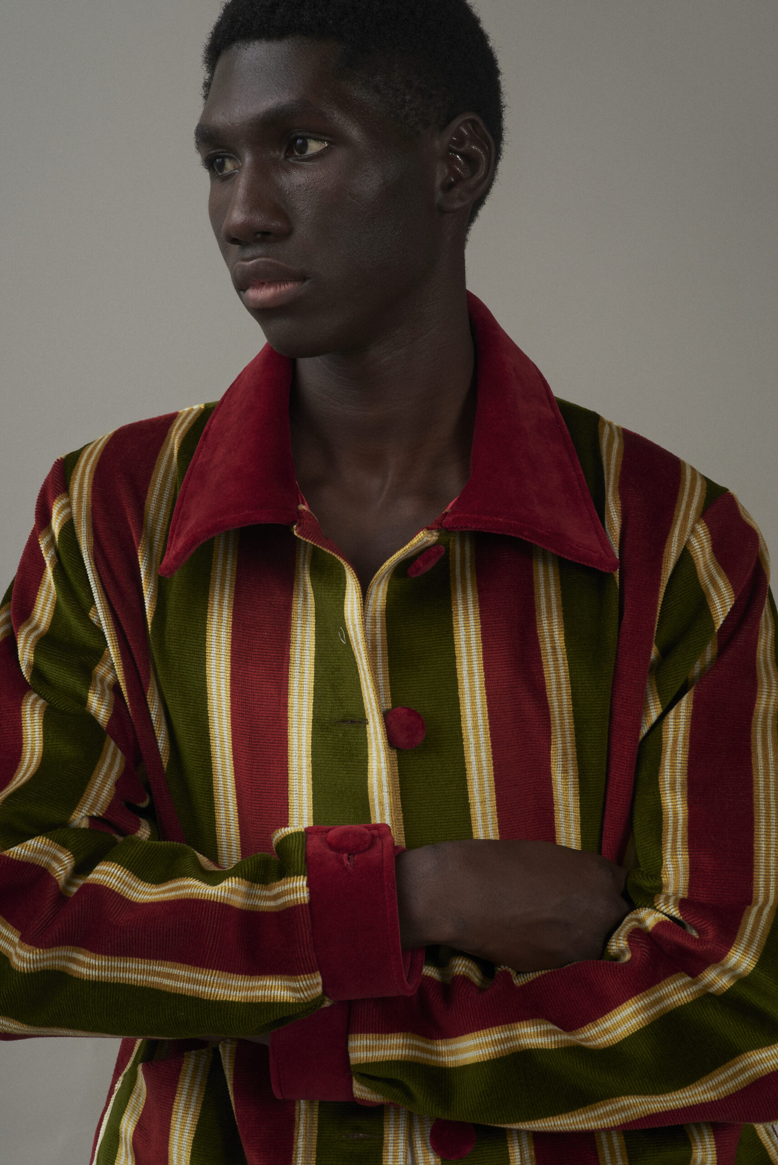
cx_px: 389
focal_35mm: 105
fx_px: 3400
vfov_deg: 19.4
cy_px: 582
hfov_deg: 13.1
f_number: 11
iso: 200
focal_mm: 105
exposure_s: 1/160
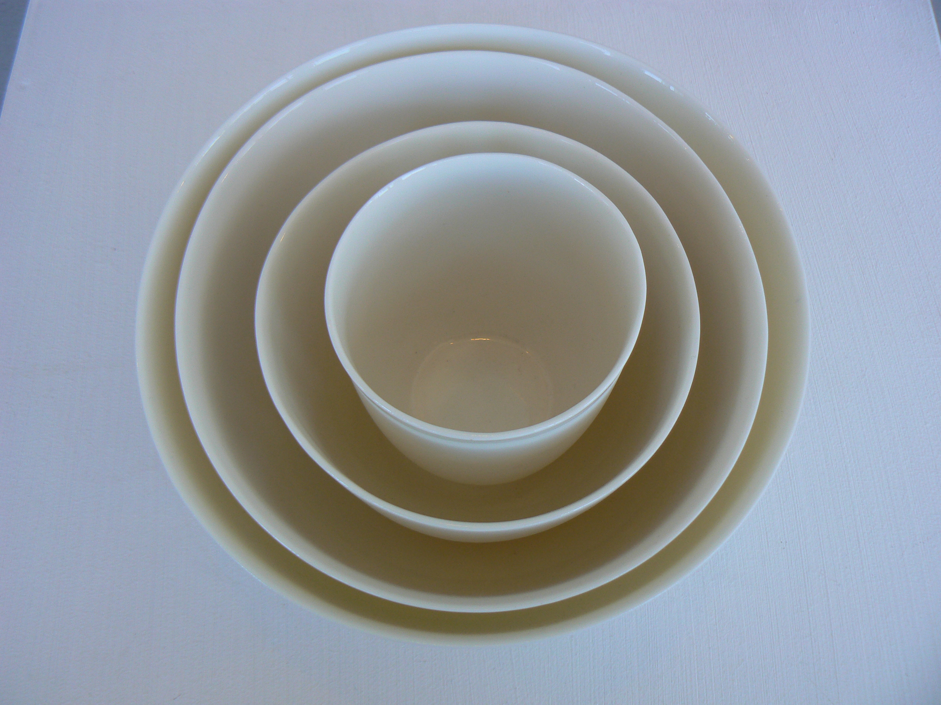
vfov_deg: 39.7
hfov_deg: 51.4
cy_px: 352
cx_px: 470
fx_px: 979
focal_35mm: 36
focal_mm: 6
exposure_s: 1/40
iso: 80
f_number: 2.8
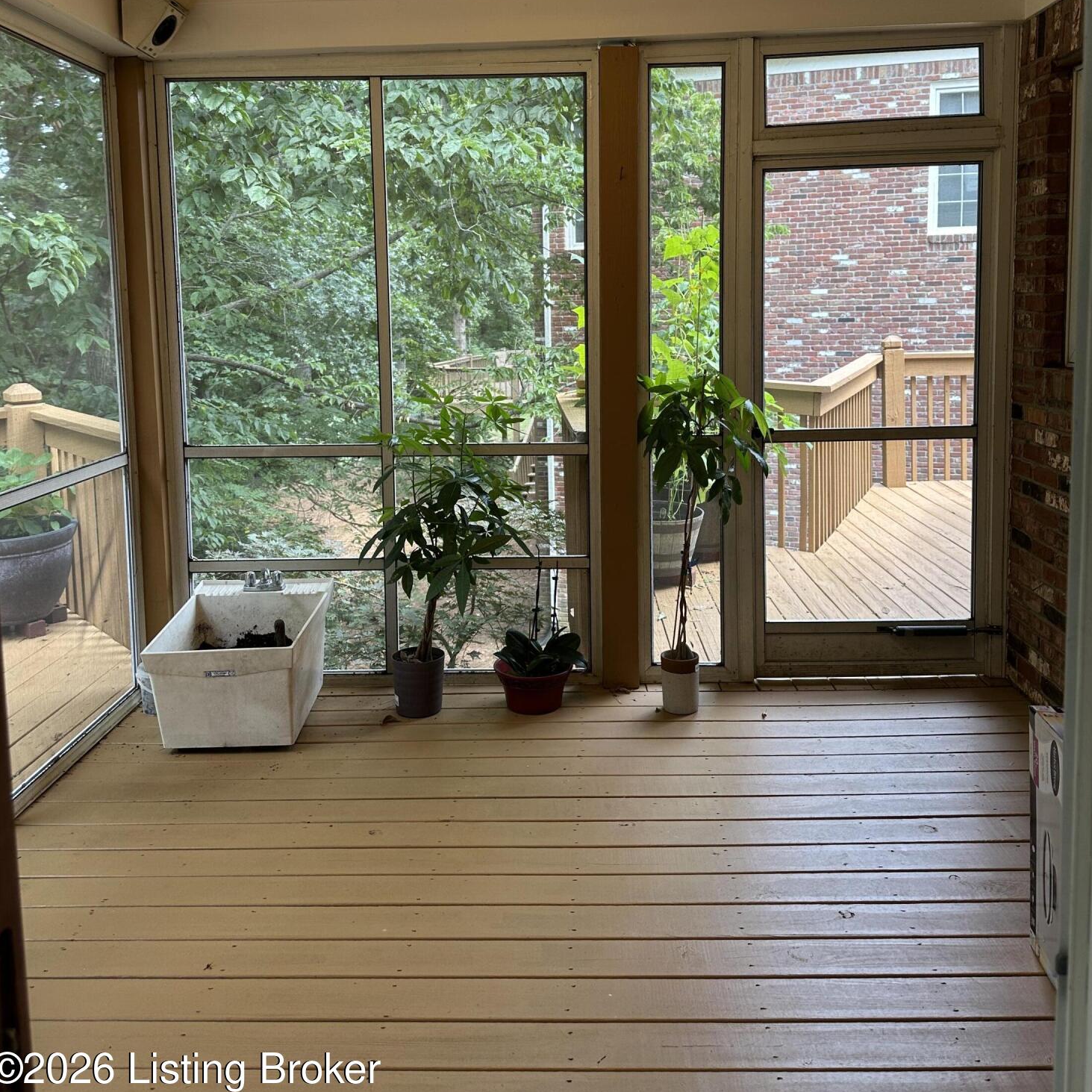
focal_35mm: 29
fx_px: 1035
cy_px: 390
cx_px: 547
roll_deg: +0.5
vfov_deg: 54.8
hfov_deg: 55.6
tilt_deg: -5.7
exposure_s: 1/121
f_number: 1.78
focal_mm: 6.86
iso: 100
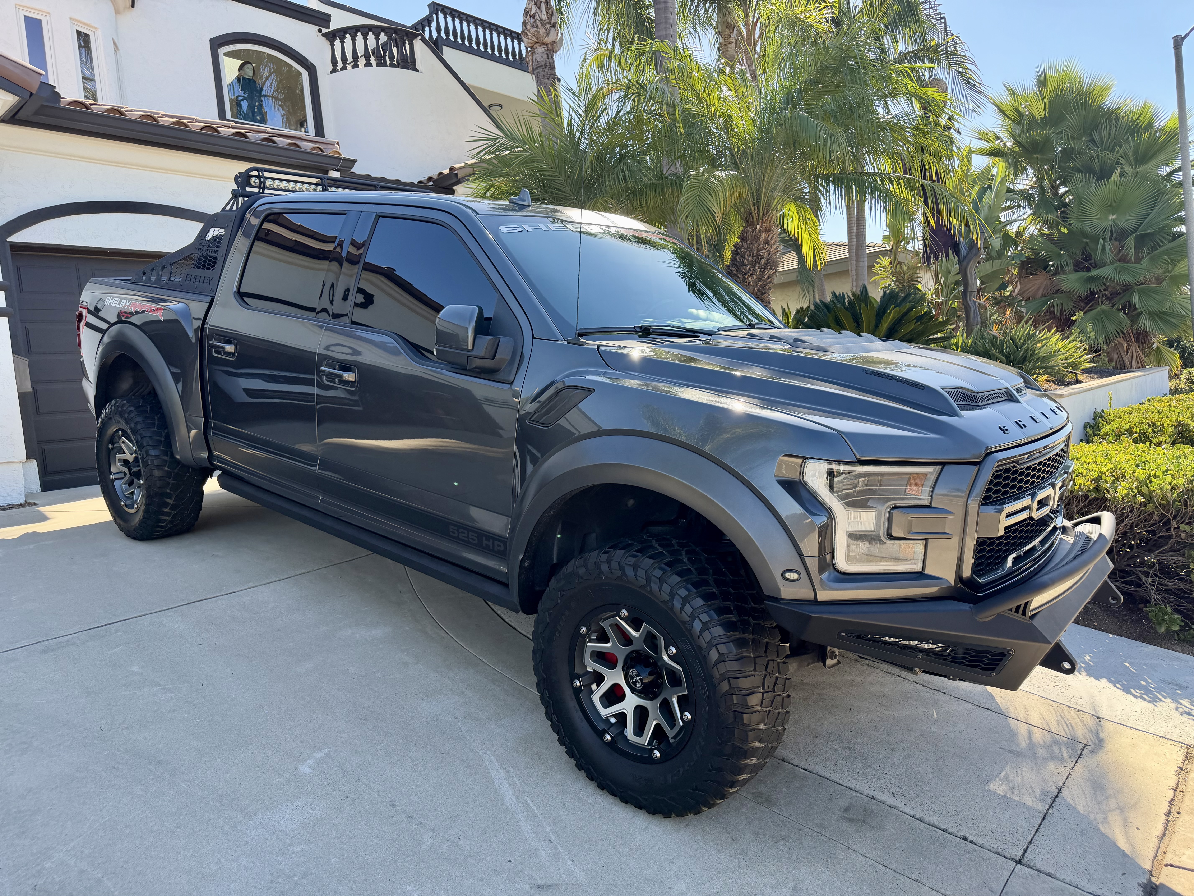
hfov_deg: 71.6
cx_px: 597
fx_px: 828
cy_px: 448
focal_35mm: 24
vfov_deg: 56.8
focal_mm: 6.76
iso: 100
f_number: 1.78
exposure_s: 1/931
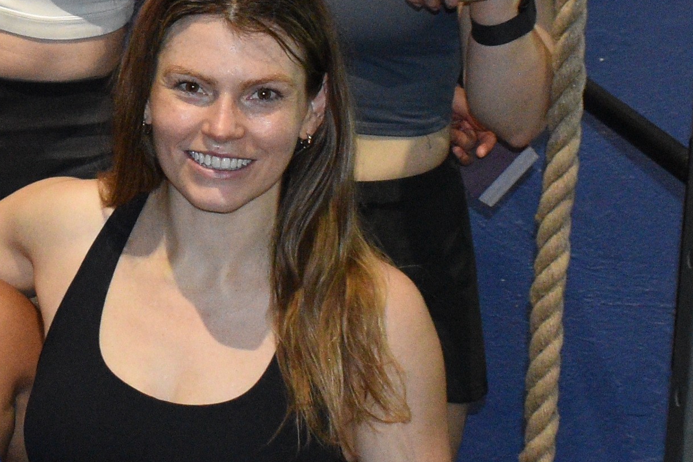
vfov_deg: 8.8
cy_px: 2
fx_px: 2973
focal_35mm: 154
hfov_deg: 13.1
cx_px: -49
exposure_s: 1/60
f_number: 3.8
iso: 1800
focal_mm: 21
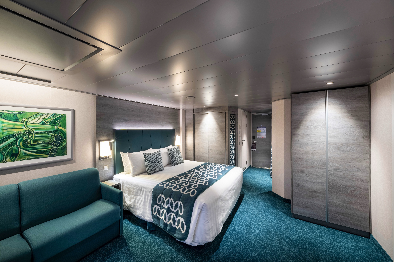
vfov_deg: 85.4
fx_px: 142
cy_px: 131
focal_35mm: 13
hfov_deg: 108.3
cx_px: 197
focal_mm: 13
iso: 400
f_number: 11
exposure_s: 1/4
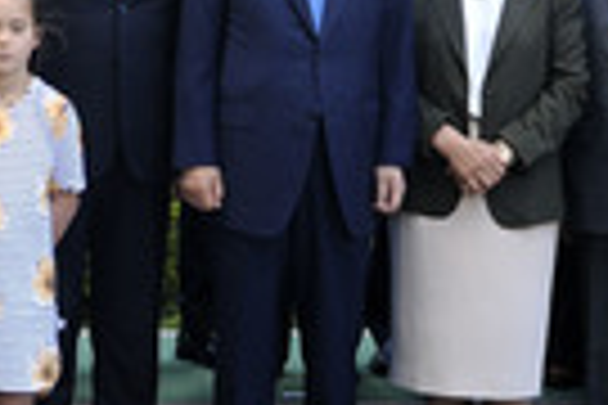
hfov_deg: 17.5
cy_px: 4
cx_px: 216
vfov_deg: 11.6
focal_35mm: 117
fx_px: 1976
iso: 1600
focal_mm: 35
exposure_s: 1/640
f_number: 6.3
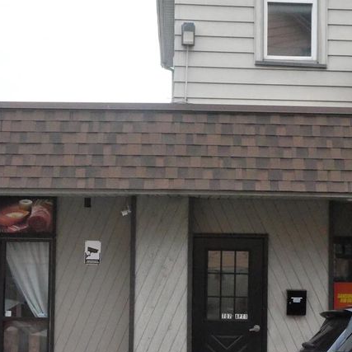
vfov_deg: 24.9
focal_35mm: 69
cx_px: 203
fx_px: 794
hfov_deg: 25.0
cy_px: 222
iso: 12800
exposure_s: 1/1000
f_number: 11
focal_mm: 25
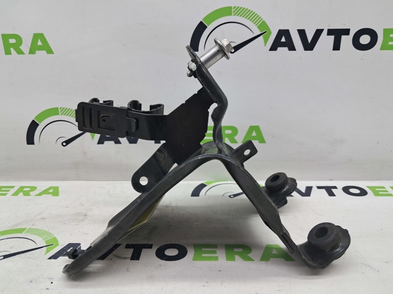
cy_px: 147
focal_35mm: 27
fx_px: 306
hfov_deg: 65.4
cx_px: 196
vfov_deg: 51.3
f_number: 1.8
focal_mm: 4
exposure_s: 1/50
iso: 50
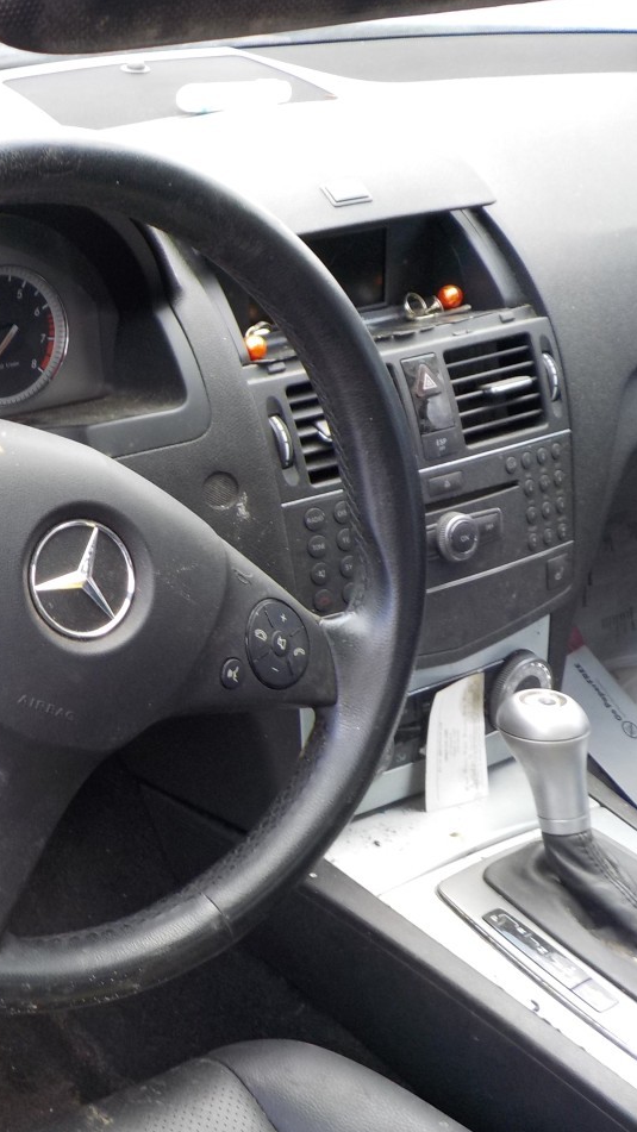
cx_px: -27
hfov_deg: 25.5
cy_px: 570
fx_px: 1321
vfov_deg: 46.4
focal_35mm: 44
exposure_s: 1/60
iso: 125
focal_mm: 4.1
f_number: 3.3
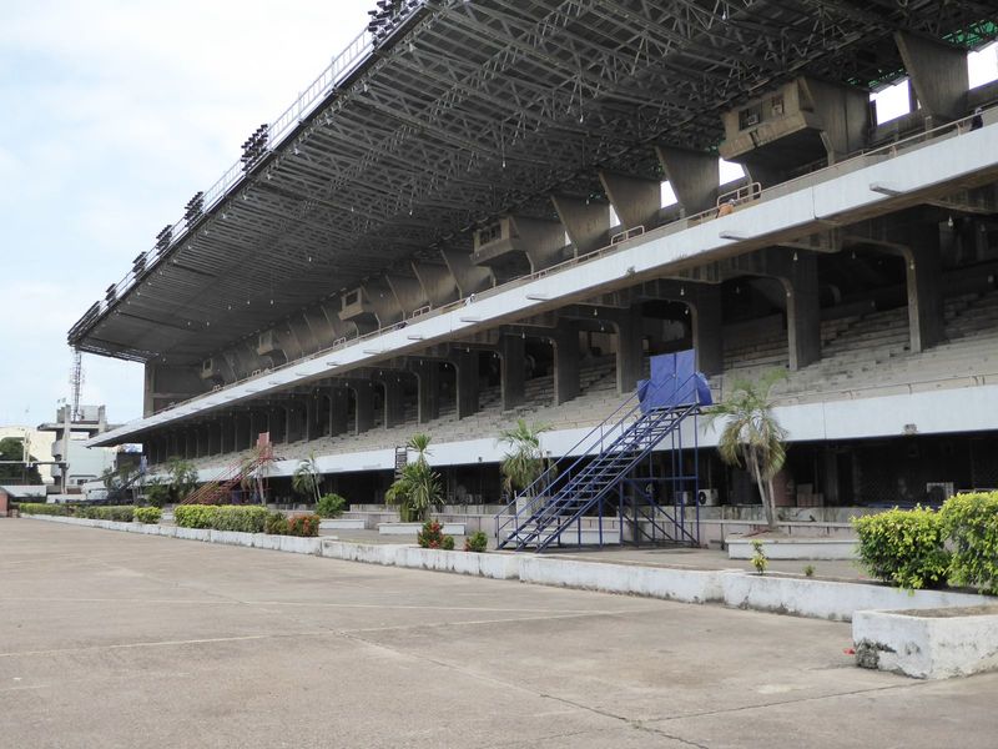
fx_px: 1038
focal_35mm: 36
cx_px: 499
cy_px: 374
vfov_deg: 39.7
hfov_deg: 51.4
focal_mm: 6.3
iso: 160
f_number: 3.7
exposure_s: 1/400
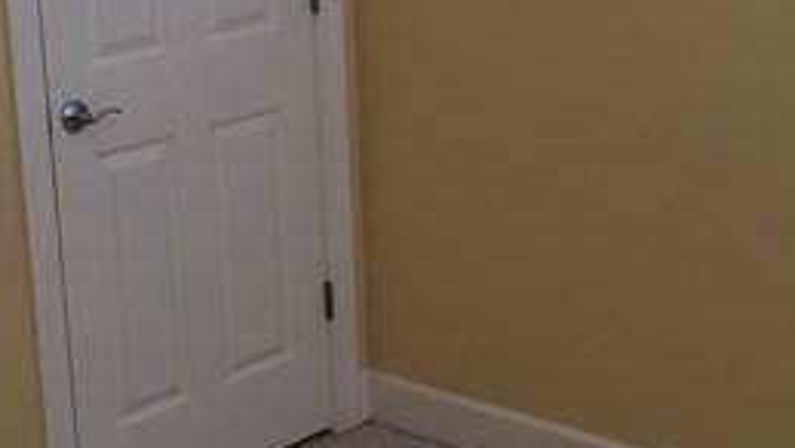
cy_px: 163
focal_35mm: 78
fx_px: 1645
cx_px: 289
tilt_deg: -15.2
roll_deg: +2.2
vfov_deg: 15.5
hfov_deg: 27.1
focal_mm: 4.15
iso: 80
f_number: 2.2
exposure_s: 1/30
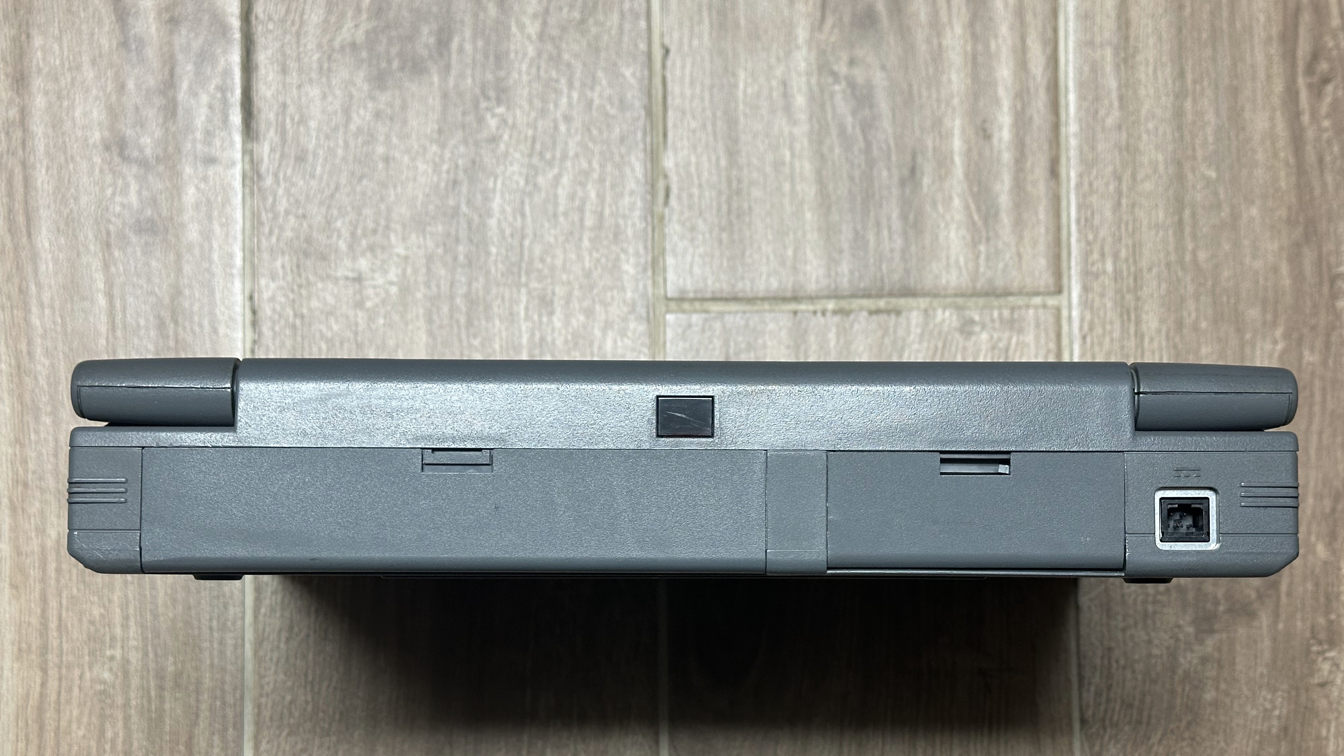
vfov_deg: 22.6
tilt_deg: -86.0
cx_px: 680
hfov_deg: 39.2
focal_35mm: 53
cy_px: 488
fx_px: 1889
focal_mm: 6.86
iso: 100
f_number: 1.78
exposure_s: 1/60
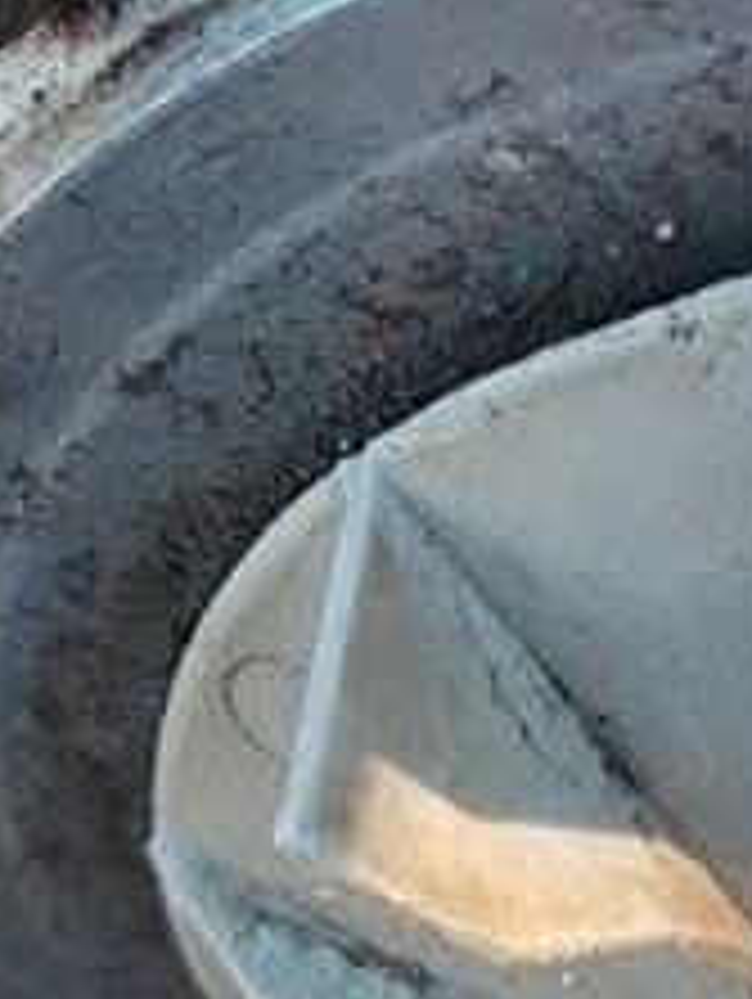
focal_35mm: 144
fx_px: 4163
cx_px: 653
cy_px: 331
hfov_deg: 10.3
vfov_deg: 13.7
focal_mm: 5.25
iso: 107
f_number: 1.75
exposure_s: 1/50
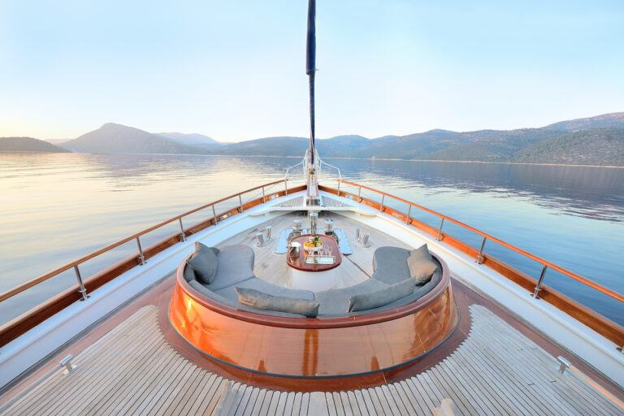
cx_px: 312
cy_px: 208
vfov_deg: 81.2
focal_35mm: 14
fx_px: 243
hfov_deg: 104.3
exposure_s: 1/100
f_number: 5.6
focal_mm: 14
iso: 200
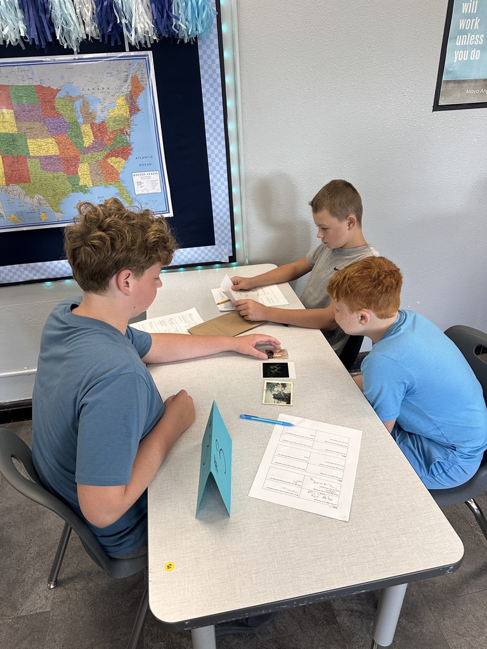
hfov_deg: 56.8
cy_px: 324
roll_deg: +0.7
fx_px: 450
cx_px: 244
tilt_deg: -31.6
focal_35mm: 24
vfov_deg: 71.6
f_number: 1.78
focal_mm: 6.86
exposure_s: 1/120
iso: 160
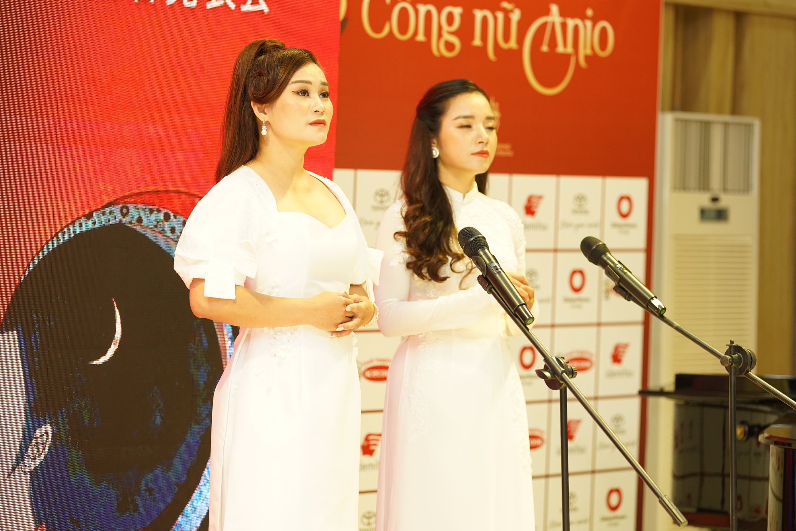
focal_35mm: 130
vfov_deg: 10.5
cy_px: 266
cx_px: 398
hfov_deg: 15.8
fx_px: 2874
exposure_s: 1/160
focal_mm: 130
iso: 2000
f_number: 3.5
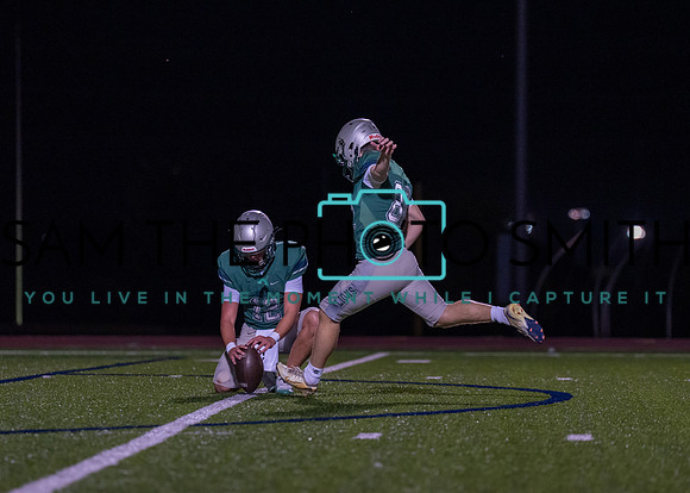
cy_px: 229
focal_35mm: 238
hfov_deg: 8.5
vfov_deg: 6.1
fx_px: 4656
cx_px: 367
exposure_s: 1/1000
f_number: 2.8
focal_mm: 158
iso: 2500
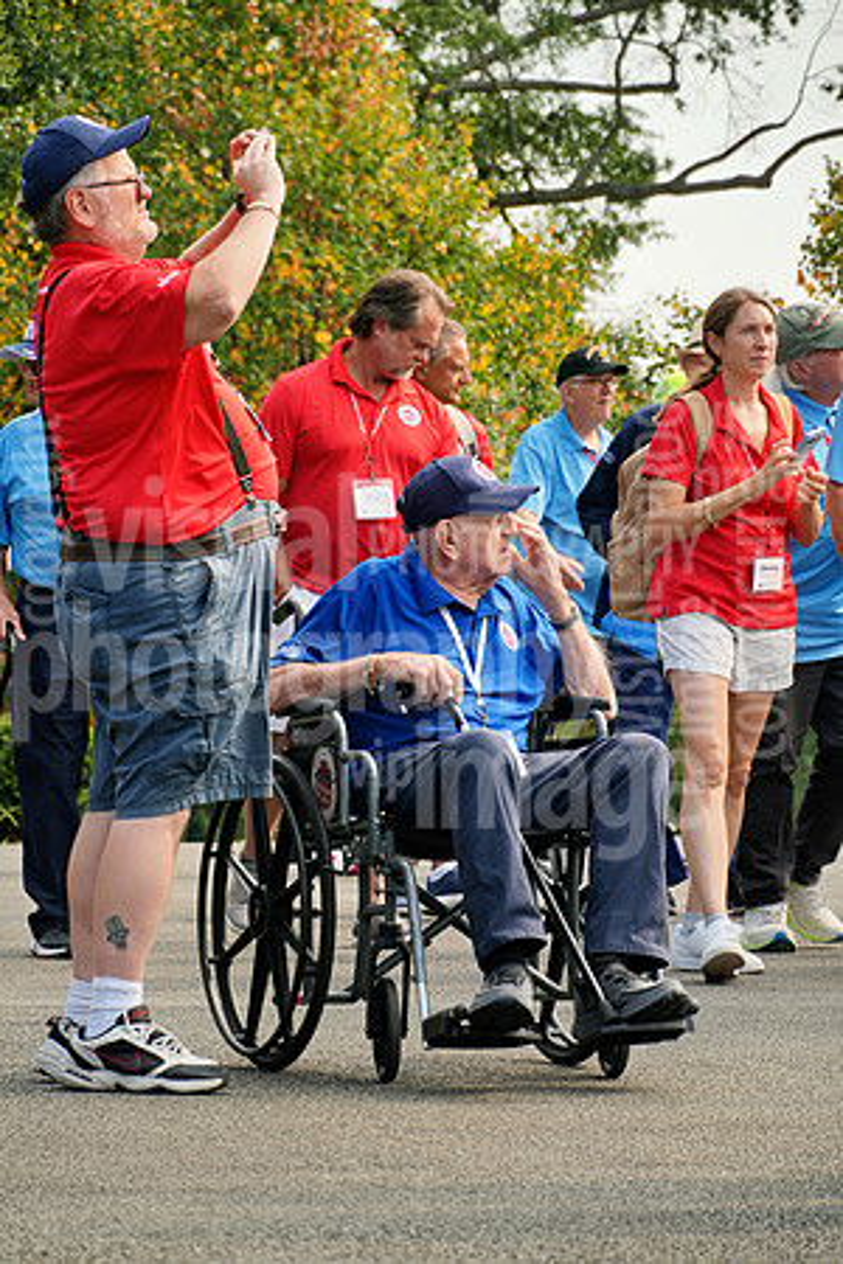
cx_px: 422
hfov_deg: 6.8
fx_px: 7112
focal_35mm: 202
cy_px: 632
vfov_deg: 10.2
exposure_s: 1/100
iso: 100
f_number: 9
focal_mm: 135
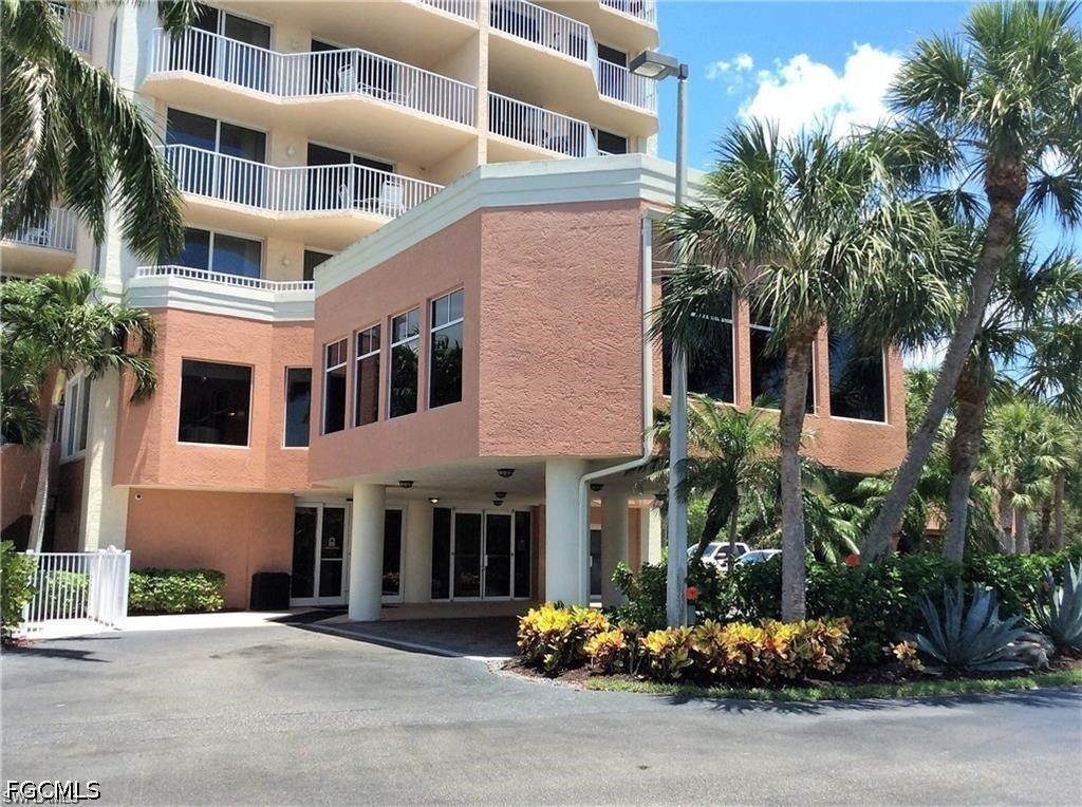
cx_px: 541
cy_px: 404
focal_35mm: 32
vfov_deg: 44.0
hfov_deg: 56.9
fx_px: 998
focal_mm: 3.3
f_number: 2.4
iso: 32
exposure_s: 1/841
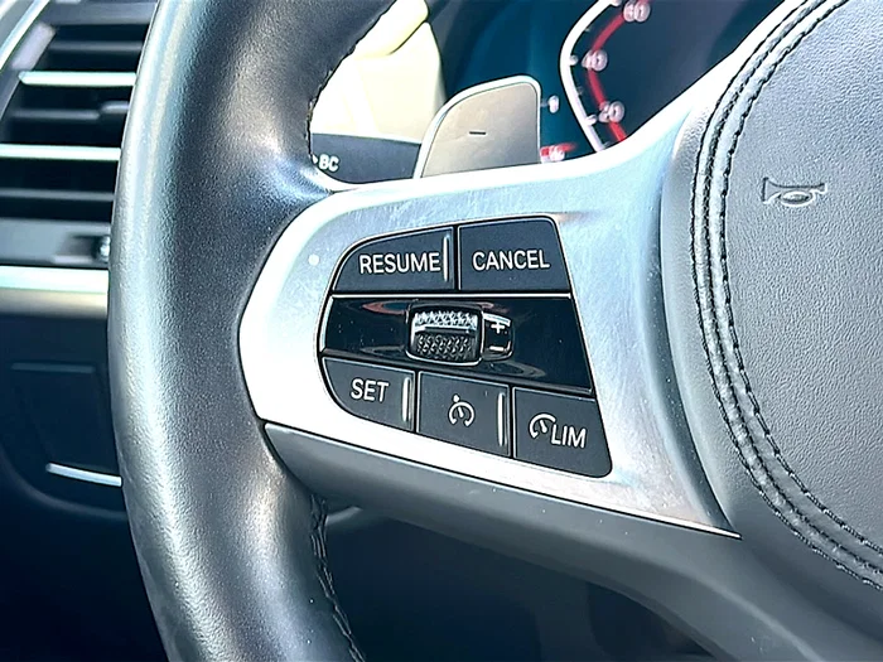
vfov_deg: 30.3
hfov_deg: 39.7
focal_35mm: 48
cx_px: 442
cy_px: 331
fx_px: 1224
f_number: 1.78
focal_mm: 6.86
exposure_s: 1/123
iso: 80
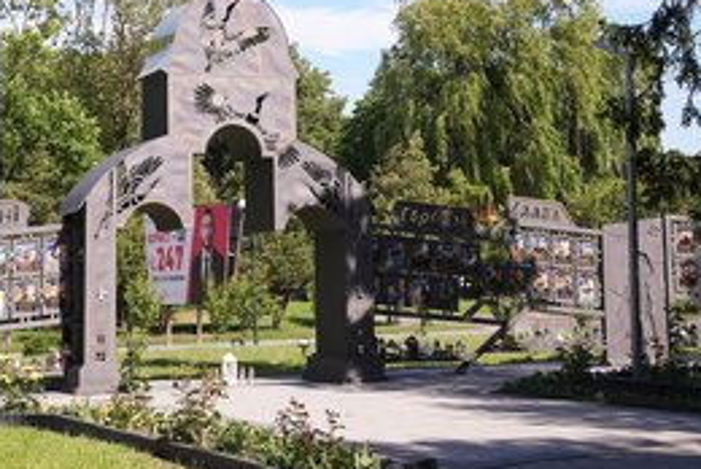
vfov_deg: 17.0
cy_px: 128
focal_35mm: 80
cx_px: 259
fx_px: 1560
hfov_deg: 25.3
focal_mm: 52
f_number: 7.1
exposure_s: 1/160
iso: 100
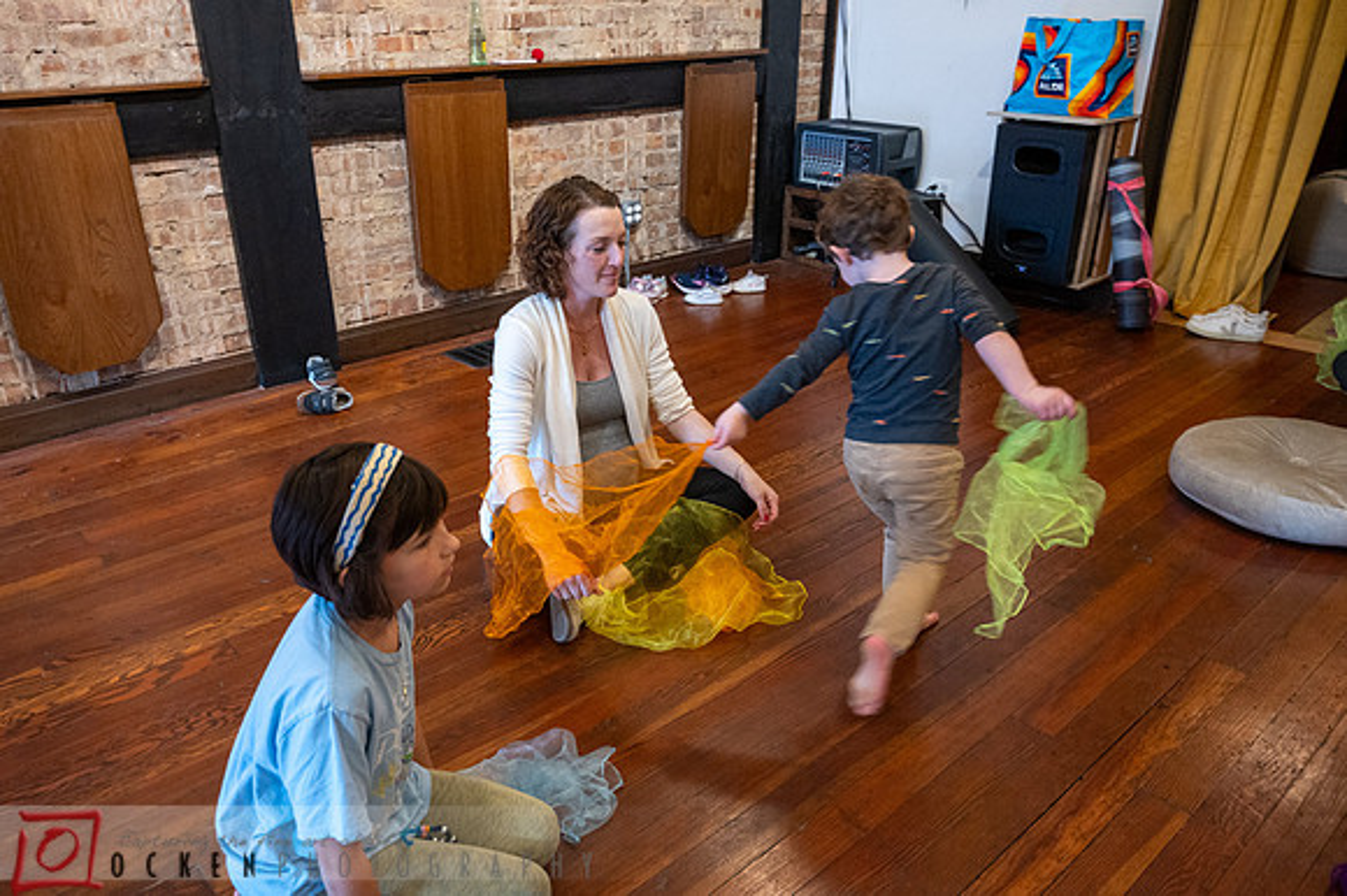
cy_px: 453
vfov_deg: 48.7
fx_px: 990
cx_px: 630
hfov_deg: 68.4
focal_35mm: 26
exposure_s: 1/125
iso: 3200
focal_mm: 24
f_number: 4
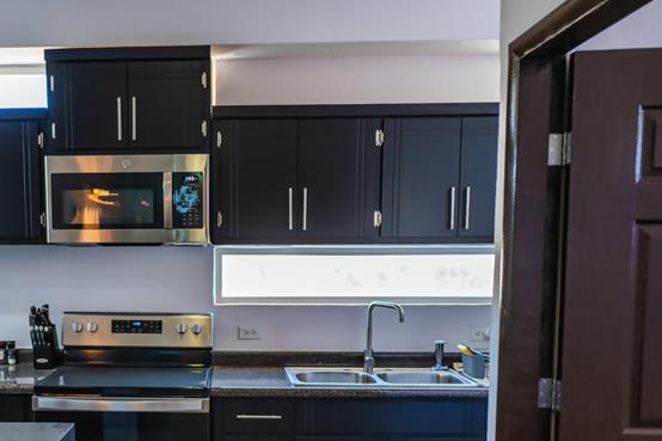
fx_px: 680
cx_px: 201
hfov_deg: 50.6
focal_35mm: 37
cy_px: 332
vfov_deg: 35.1
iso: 400
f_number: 2.8
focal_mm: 20
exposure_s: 1/125
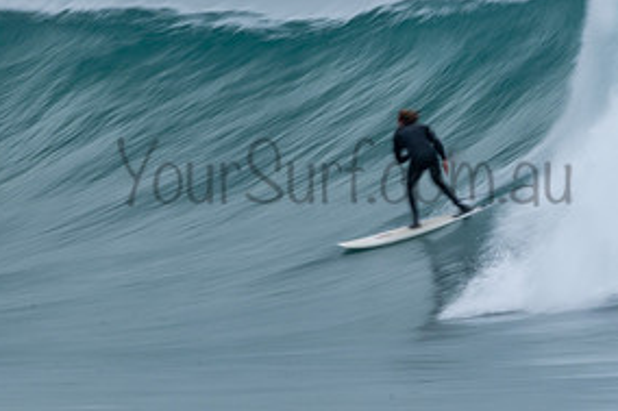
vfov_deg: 0.9
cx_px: 342
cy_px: 153
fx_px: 26283
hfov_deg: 1.3
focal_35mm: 1532
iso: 100
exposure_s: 1/25
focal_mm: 500
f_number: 25
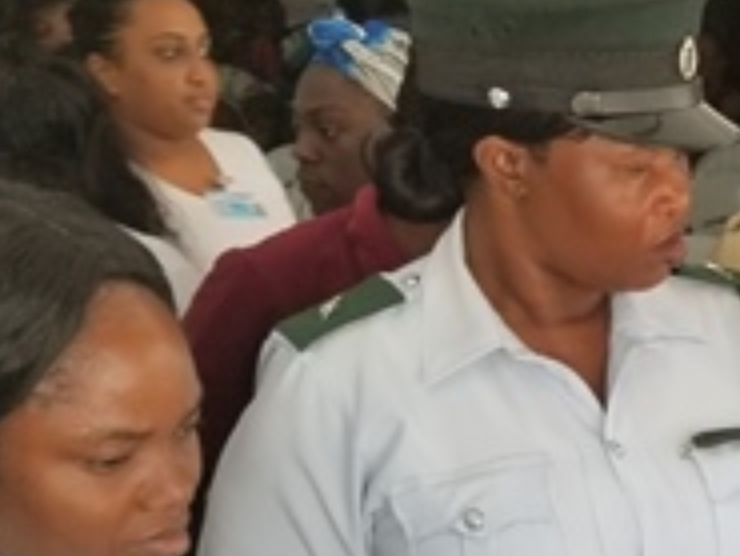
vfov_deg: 16.0
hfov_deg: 19.2
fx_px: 1925
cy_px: 596
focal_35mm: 90
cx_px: 1096
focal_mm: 4.25
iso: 64
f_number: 1.7
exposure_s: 1/120
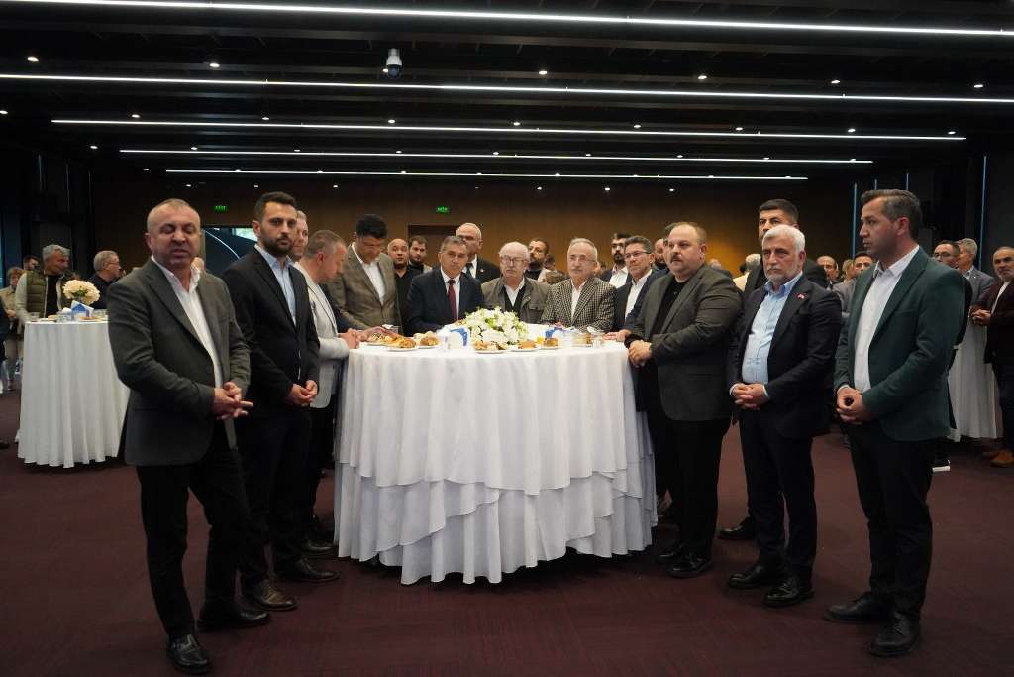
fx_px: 789
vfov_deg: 46.4
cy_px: 338
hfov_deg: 65.5
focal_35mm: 28
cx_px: 507
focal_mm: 28
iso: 12800
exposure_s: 1/1250
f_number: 3.5
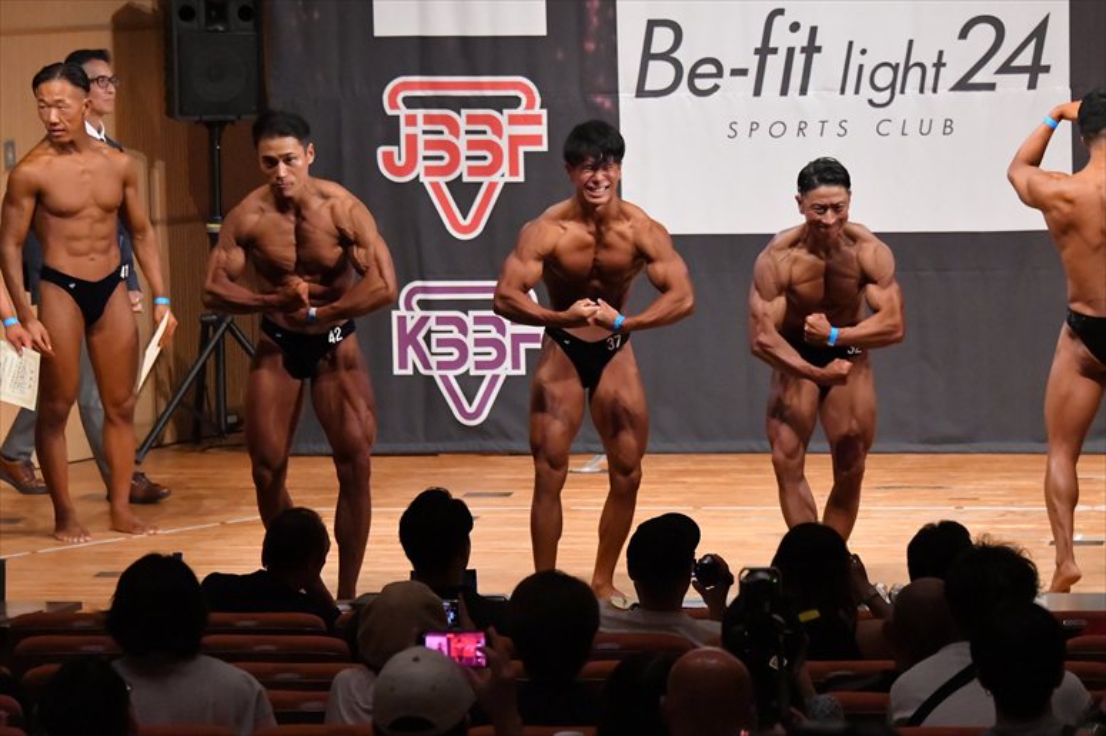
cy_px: 368
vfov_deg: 7.3
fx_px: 5742
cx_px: 553
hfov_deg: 11.0
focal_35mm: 187
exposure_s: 1/400
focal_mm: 125
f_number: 5.6
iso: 10000
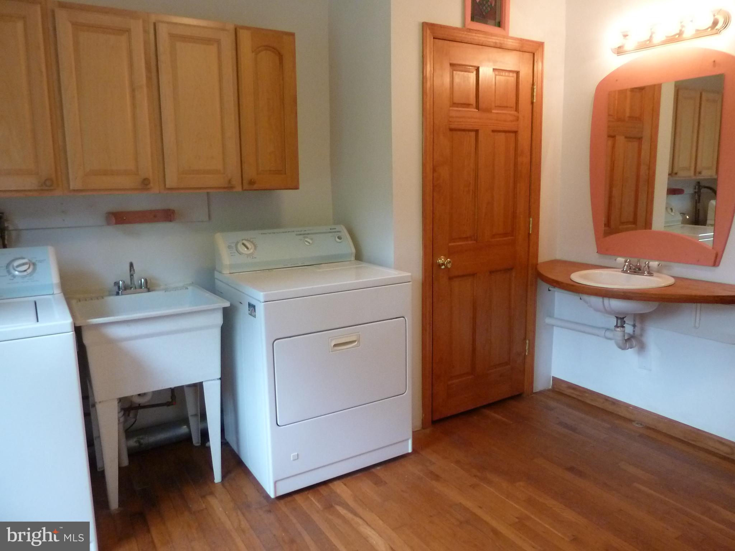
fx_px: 531
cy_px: 276
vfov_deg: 54.9
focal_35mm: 25
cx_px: 368
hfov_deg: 69.4
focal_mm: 4.1
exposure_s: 1/30
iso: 400
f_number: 3.3
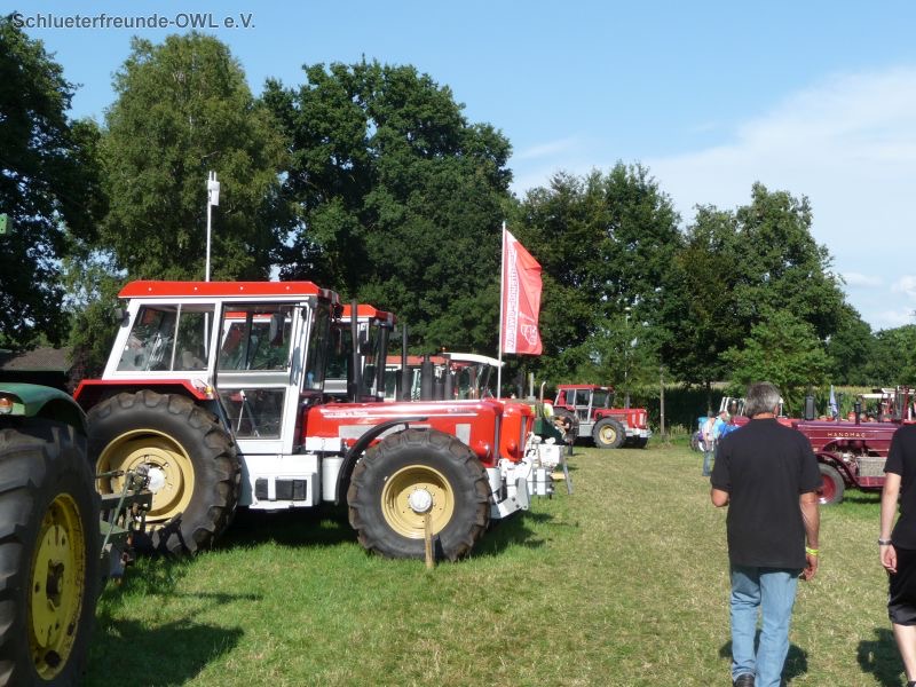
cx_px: 458
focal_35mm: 50
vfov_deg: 29.1
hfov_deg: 38.2
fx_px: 1323
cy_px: 344
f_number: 4.2
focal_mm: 8.5
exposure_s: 1/500
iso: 100
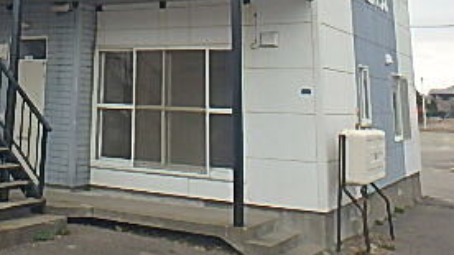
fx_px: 638
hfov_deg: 37.6
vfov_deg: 21.0
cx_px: 81
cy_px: -54
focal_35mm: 53
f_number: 3.5
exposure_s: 1/200
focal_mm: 3.7
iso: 125
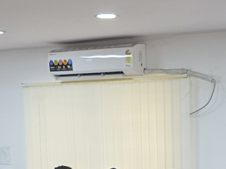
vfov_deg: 11.7
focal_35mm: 121
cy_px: 257
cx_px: 167
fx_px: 790
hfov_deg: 16.2
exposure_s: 1/100
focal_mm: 6.3
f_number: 1.7
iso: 160
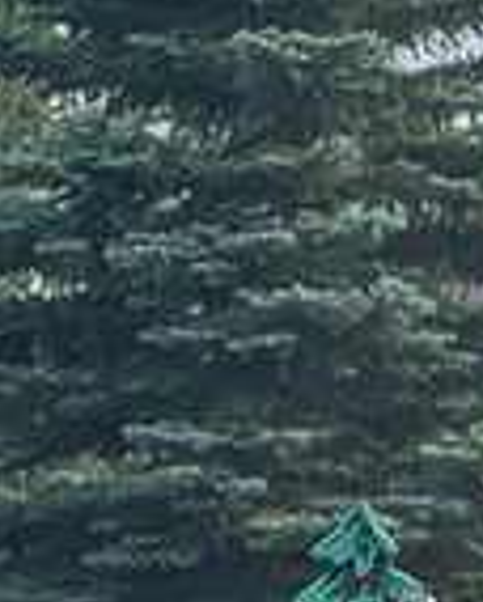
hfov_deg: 1.4
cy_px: 647
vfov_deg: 1.7
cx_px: 1224
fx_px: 20255
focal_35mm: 1136
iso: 500
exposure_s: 1/640
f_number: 5.6
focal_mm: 297
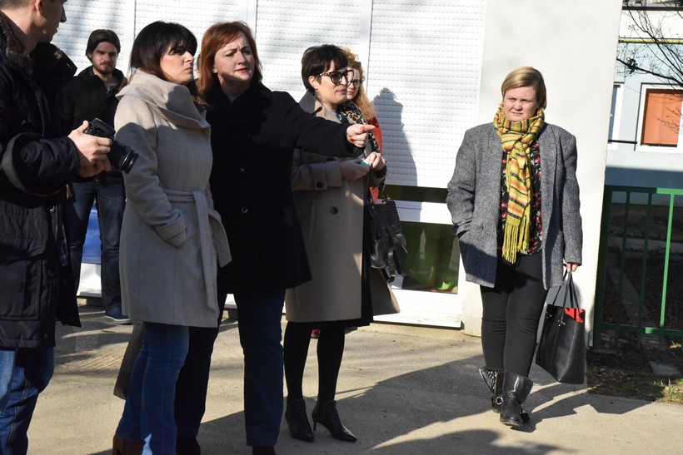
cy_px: 228
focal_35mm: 70
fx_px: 1328
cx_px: 342
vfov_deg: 19.5
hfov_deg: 28.8
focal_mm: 70
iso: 10000
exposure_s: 1/4000
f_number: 16
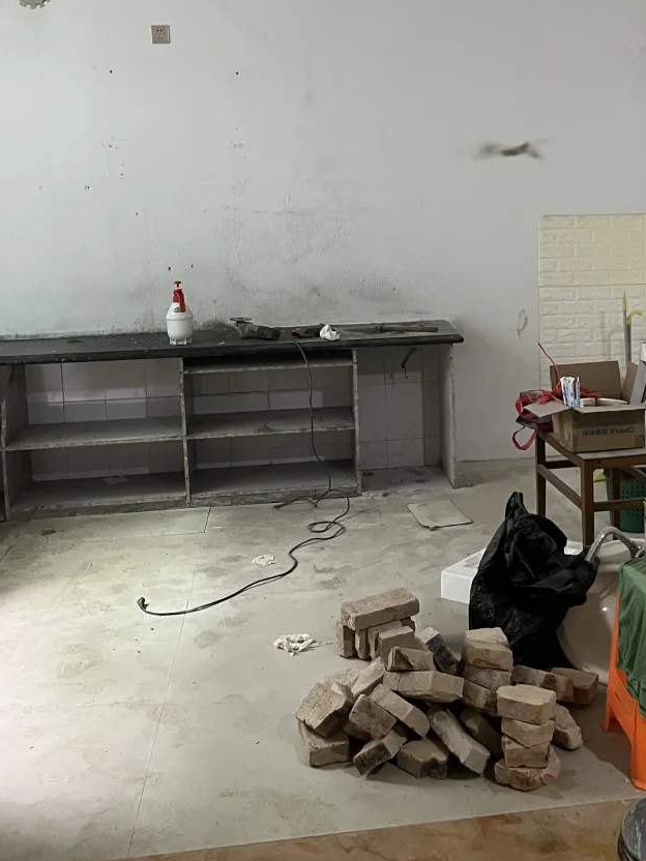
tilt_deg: -6.8
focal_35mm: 45
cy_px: 289
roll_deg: +2.3
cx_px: 470
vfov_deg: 41.5
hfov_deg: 31.7
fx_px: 1120
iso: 500
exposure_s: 1/50
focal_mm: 5.1
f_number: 1.6
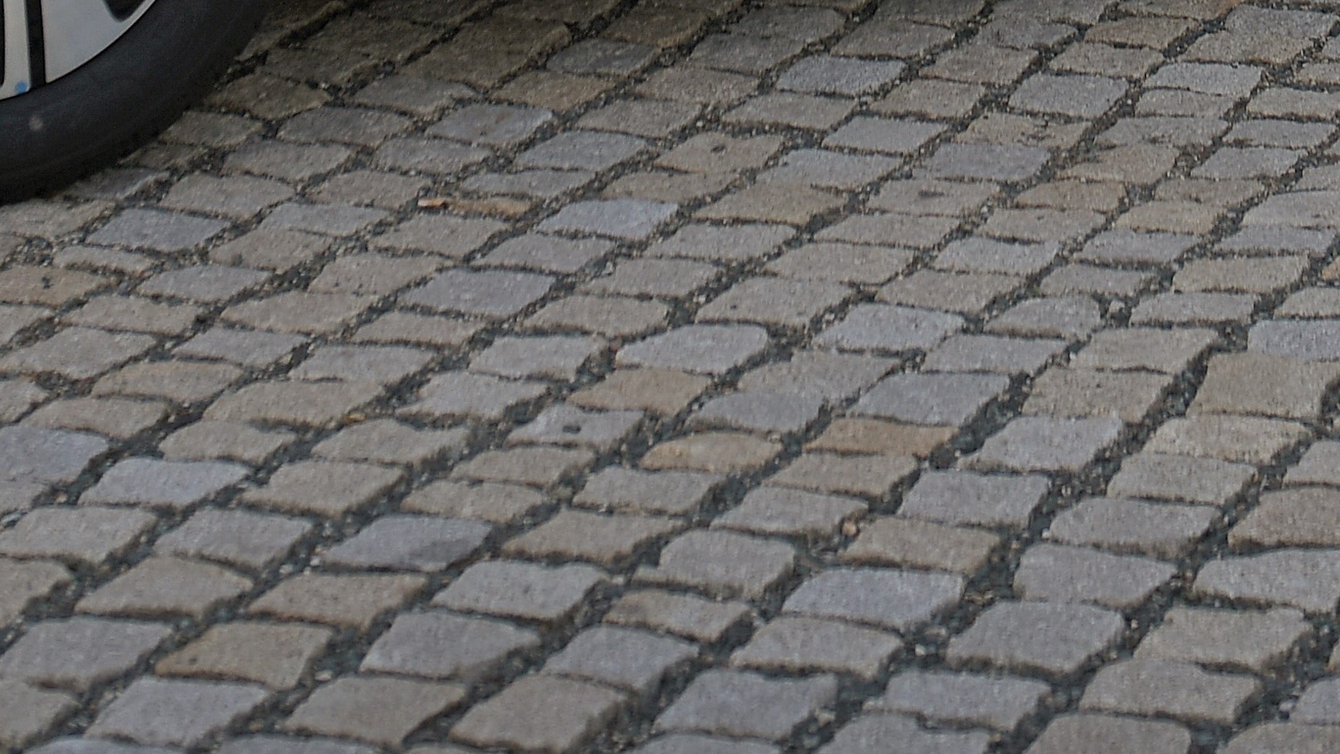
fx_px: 5756
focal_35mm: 162
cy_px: -1130
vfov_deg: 7.0
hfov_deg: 13.3
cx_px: 862
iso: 125
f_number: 4
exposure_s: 1/500
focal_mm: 36
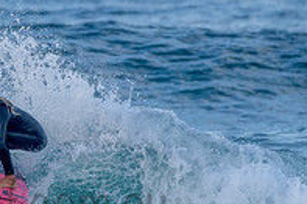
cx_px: 41
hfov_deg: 1.1
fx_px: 15371
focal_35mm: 1804
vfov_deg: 0.8
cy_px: 153
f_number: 5.6
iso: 280
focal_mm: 500
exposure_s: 1/1250
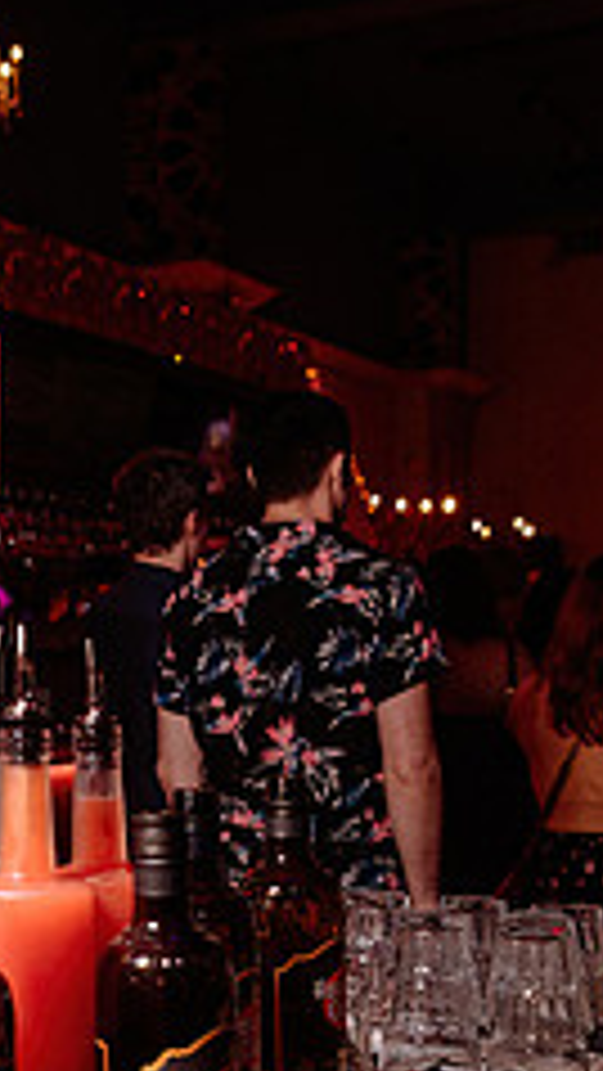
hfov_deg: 16.9
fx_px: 1960
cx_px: -86
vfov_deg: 30.4
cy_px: 700
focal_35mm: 69
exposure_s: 1/60
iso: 800
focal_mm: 27
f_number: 4
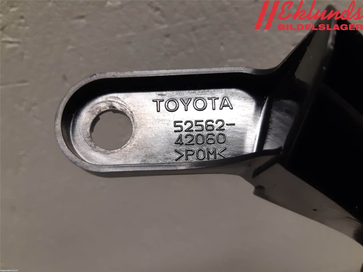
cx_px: 182
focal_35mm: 26
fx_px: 273
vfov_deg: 53.1
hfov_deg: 67.3
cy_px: 136
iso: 160
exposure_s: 1/50
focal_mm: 3.93
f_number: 1.7
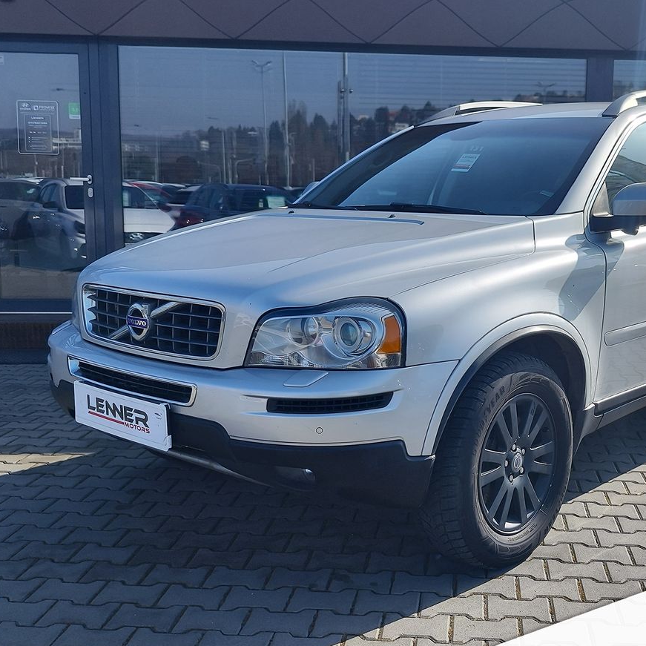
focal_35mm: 28
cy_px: 321
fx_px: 591
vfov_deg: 57.3
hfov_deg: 56.0
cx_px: 436
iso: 50
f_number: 1.69
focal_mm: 7.01
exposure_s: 1/1486
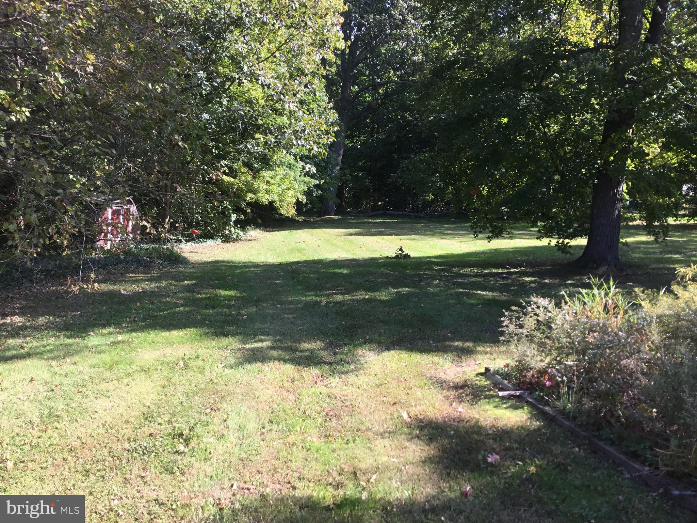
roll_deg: -0.4
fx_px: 624
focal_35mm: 31
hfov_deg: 58.4
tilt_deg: -8.2
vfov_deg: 45.4
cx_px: 348
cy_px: 262
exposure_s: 1/291
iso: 25
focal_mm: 3.3
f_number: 2.4
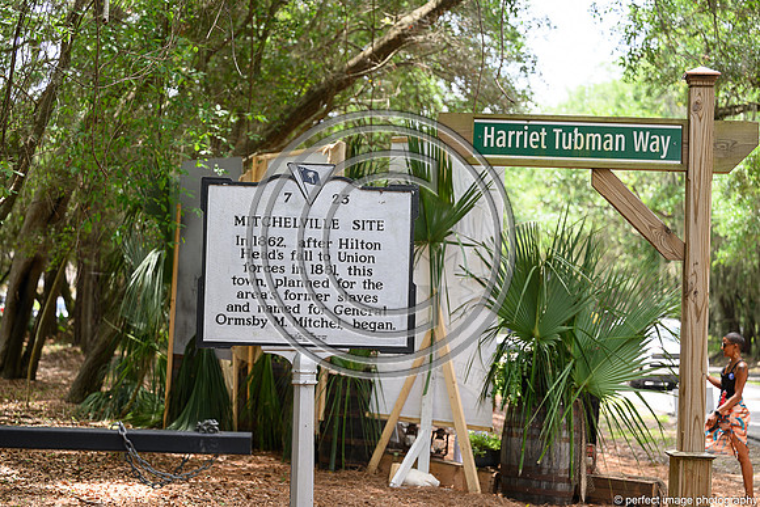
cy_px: 254
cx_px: 380
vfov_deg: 19.2
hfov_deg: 28.4
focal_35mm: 71
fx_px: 1499
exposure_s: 1/100
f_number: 2.8
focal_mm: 71
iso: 64
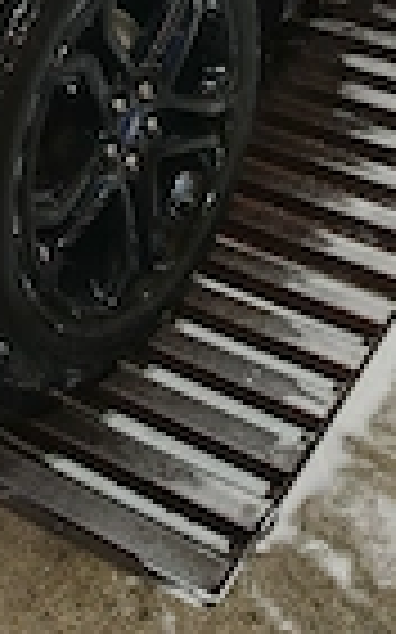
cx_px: 212
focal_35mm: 72
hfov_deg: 18.1
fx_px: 1245
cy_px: -252
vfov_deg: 24.0
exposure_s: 1/50
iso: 160
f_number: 2
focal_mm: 6.83
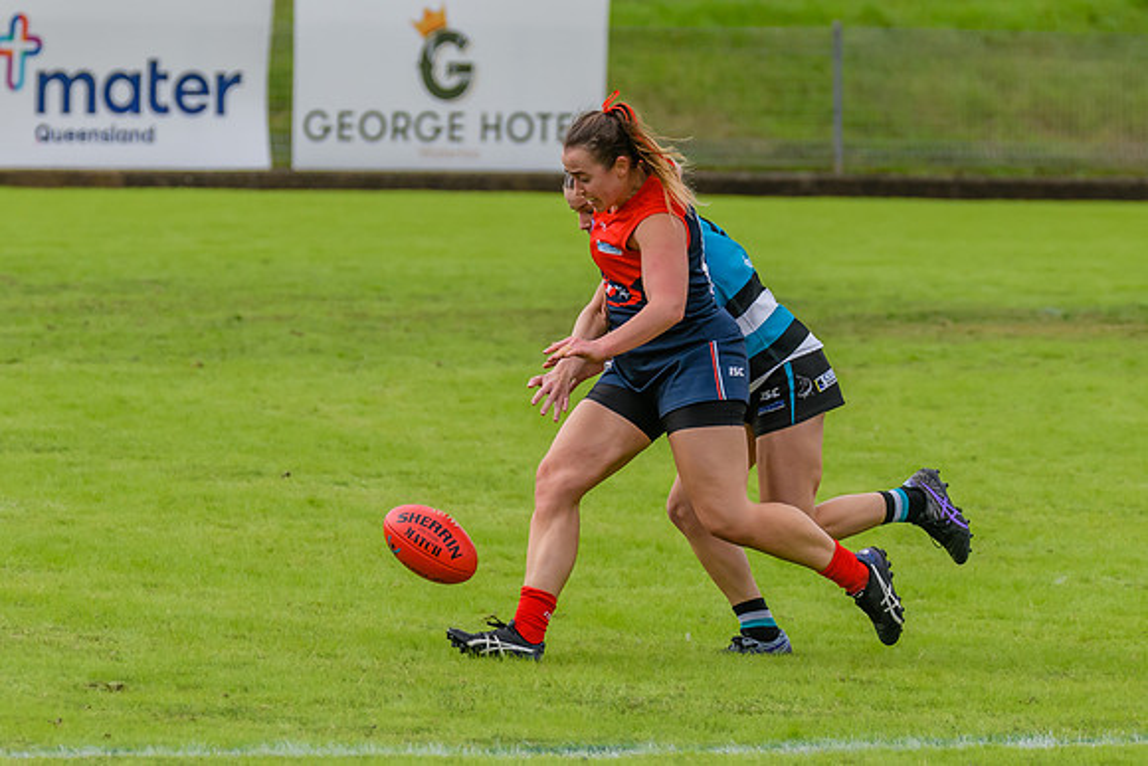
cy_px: 347
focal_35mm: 525
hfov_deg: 3.9
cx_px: 747
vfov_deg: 2.6
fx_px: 16730
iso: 800
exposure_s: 1/2000
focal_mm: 250
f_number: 6.3
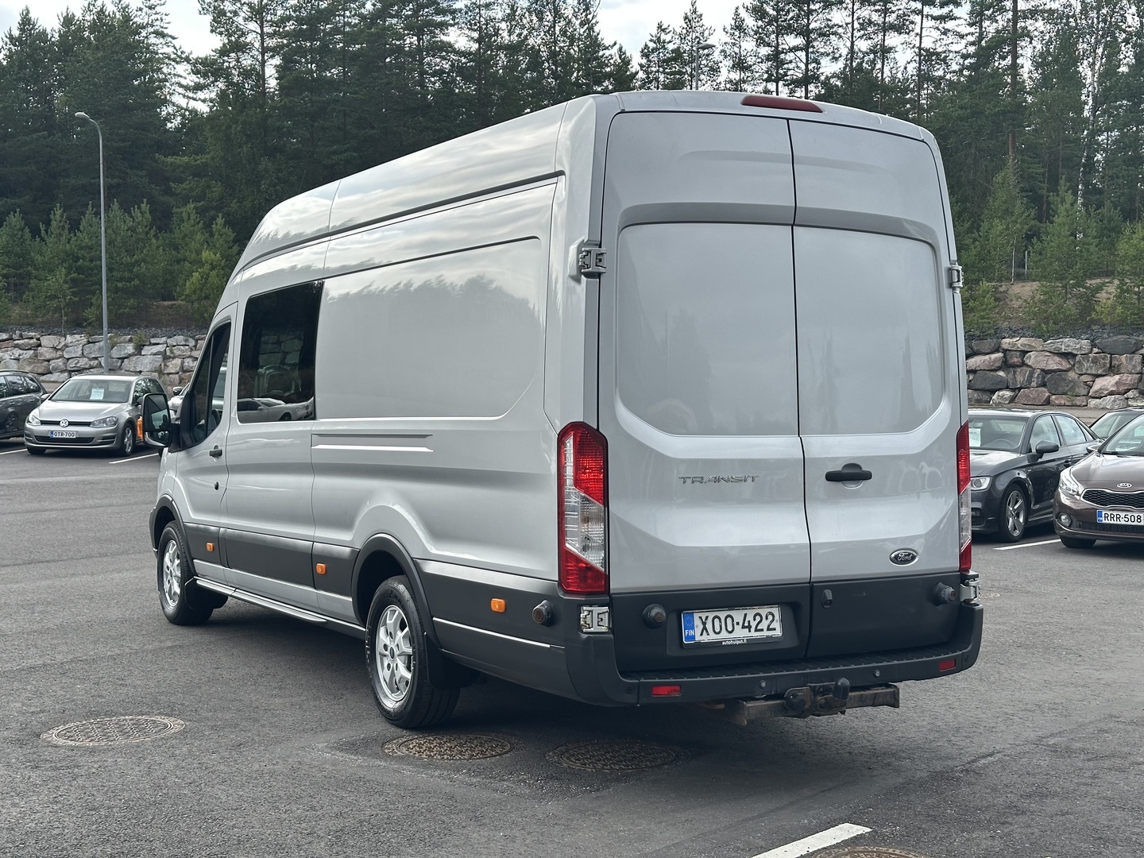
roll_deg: -0.2
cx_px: 572
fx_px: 1586
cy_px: 429
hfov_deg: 39.7
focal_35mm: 48
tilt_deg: -1.3
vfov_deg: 30.3
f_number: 1.78
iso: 64
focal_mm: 6.86
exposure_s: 1/1185
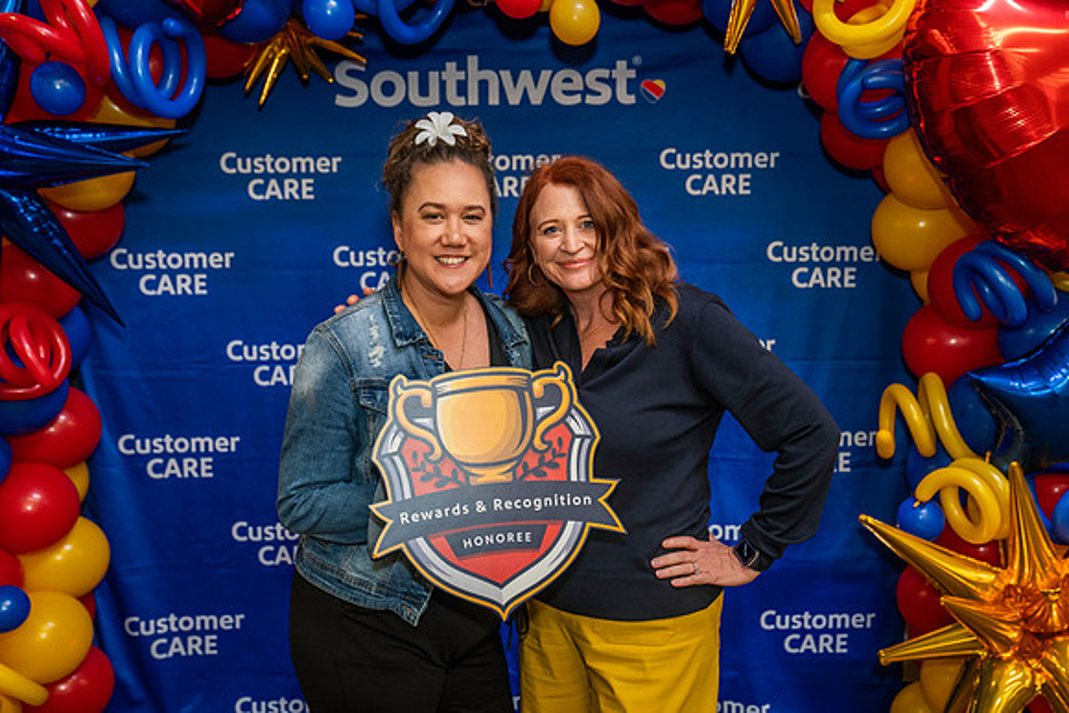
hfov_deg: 48.6
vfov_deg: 33.5
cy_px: 356
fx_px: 1185
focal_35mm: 40
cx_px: 534
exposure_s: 1/160
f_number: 4
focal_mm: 39
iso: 1250
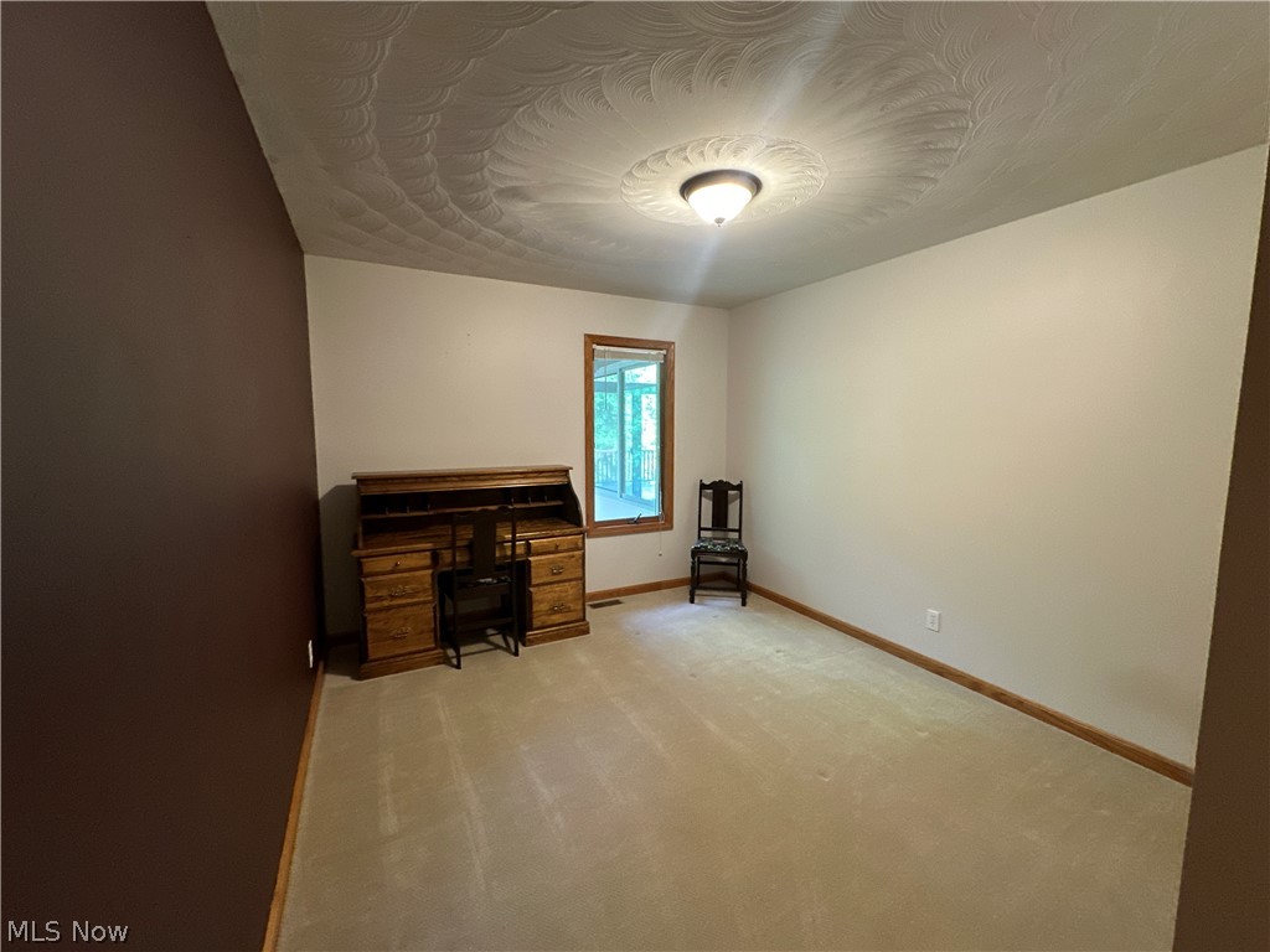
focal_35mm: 14
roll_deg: +0.3
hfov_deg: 102.1
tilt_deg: -7.6
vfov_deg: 85.7
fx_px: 514
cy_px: 476
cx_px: 635
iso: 640
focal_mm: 2.22
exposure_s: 1/60
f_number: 2.2
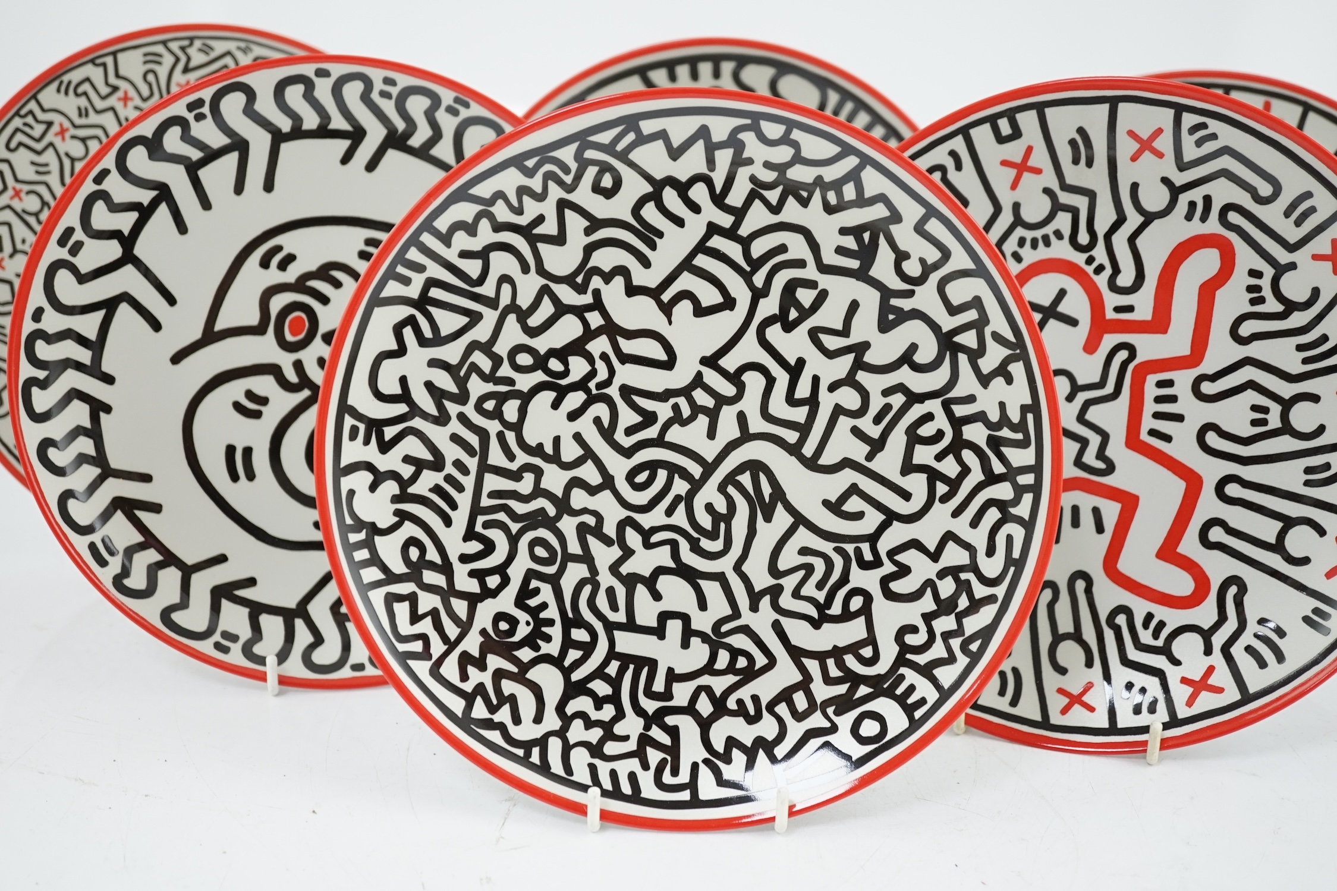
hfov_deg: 43.6
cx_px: 668
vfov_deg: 29.9
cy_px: 446
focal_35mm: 45
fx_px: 1671
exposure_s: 1/60
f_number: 3.5
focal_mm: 30
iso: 400
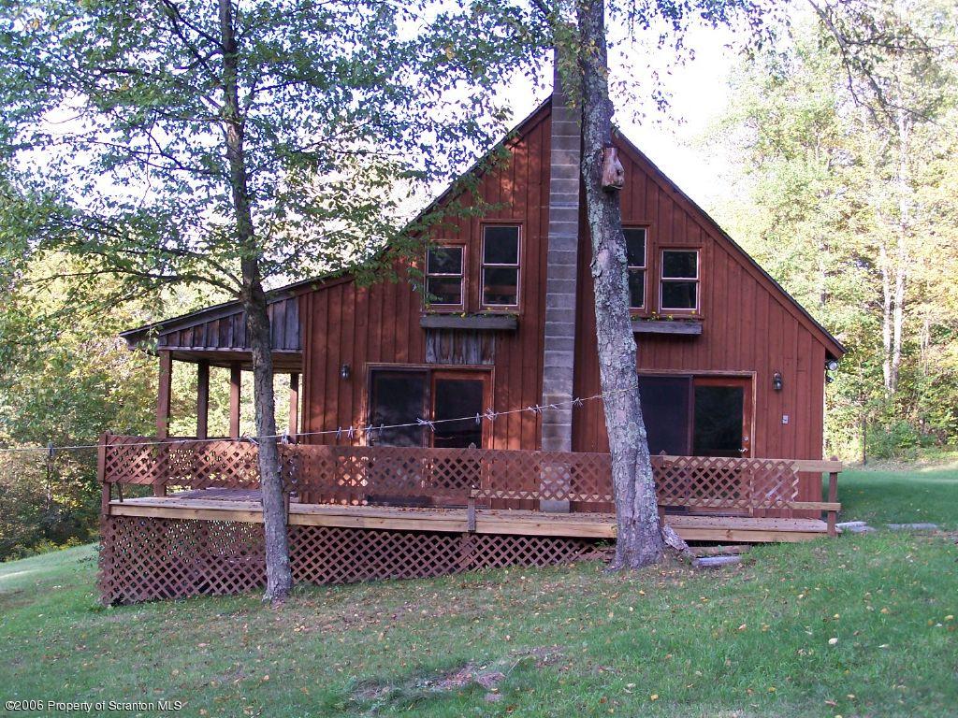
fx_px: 1411
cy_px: 359
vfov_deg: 28.6
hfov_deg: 37.5
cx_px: 479
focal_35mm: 51
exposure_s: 1/80
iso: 80
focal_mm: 8.5
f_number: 3
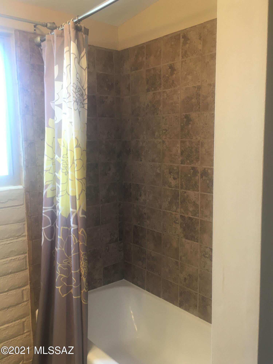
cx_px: 136
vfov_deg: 61.7
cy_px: 182
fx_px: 305
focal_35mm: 29
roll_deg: -1.7
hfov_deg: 48.2
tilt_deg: -8.0
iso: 50
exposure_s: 1/30
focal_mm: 4.15
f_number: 2.2
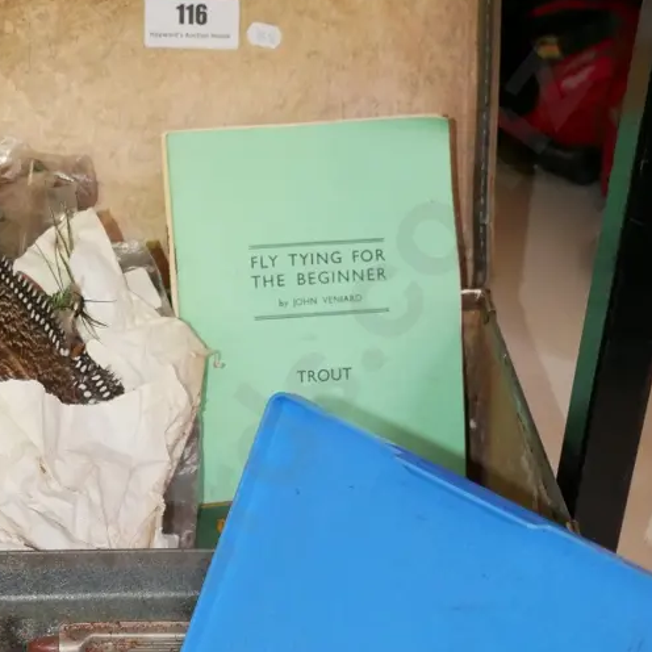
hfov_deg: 23.4
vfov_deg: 23.0
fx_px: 1556
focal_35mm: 73
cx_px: 160
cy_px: 601
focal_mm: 20
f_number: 4.1
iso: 3200
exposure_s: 1/80
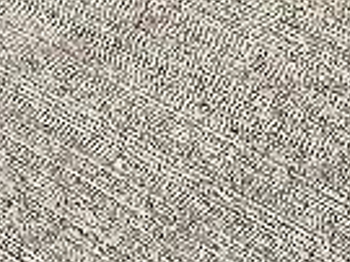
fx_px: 1717
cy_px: -586
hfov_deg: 11.0
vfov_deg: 7.4
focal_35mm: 170
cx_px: 601
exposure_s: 1/1667
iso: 25
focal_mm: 5.4
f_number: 1.8
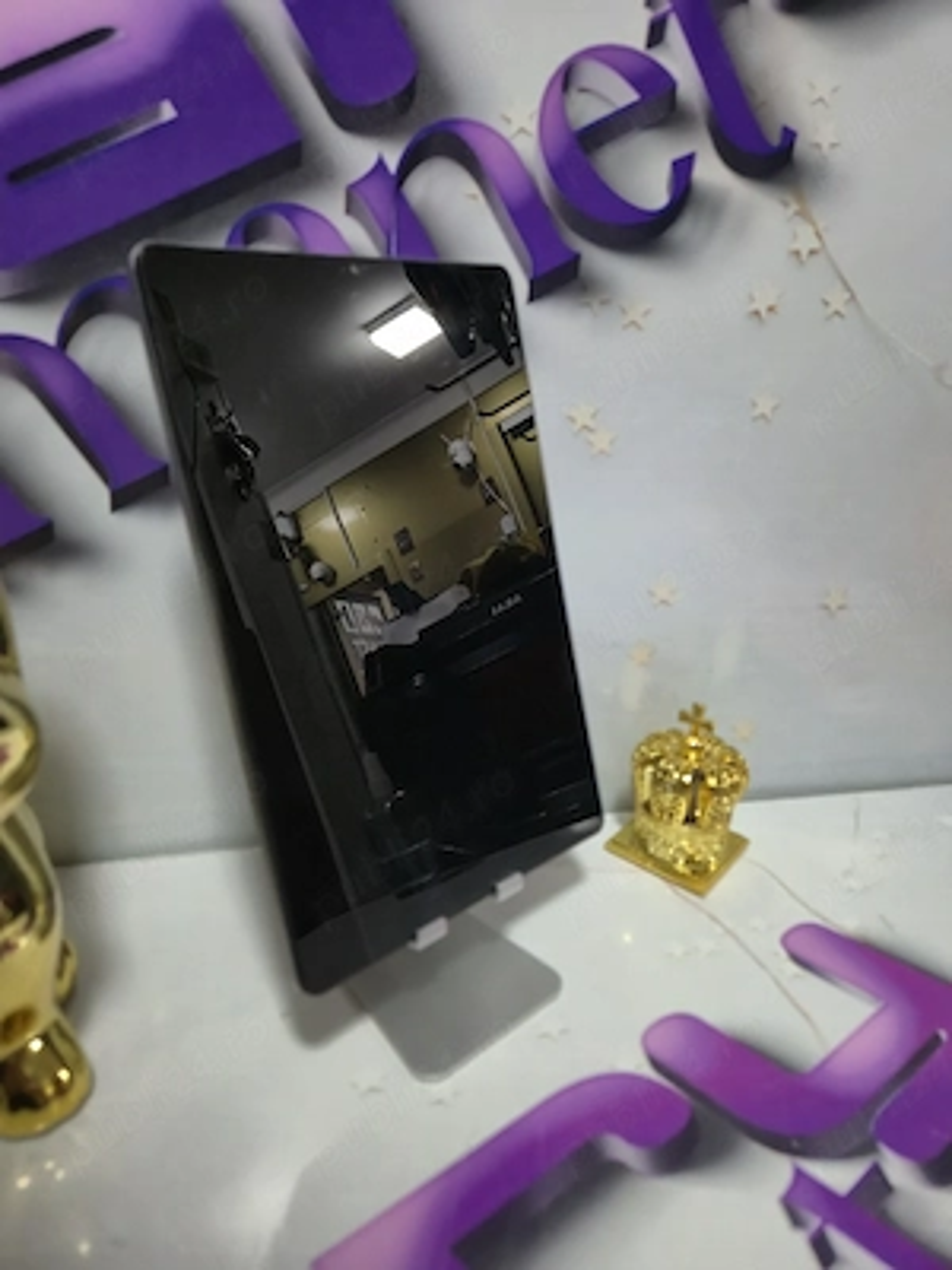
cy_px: 635
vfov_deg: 73.9
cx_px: 476
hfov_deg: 58.9
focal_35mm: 23
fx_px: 843
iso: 320
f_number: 1.8
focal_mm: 5.4
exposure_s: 1/50.3
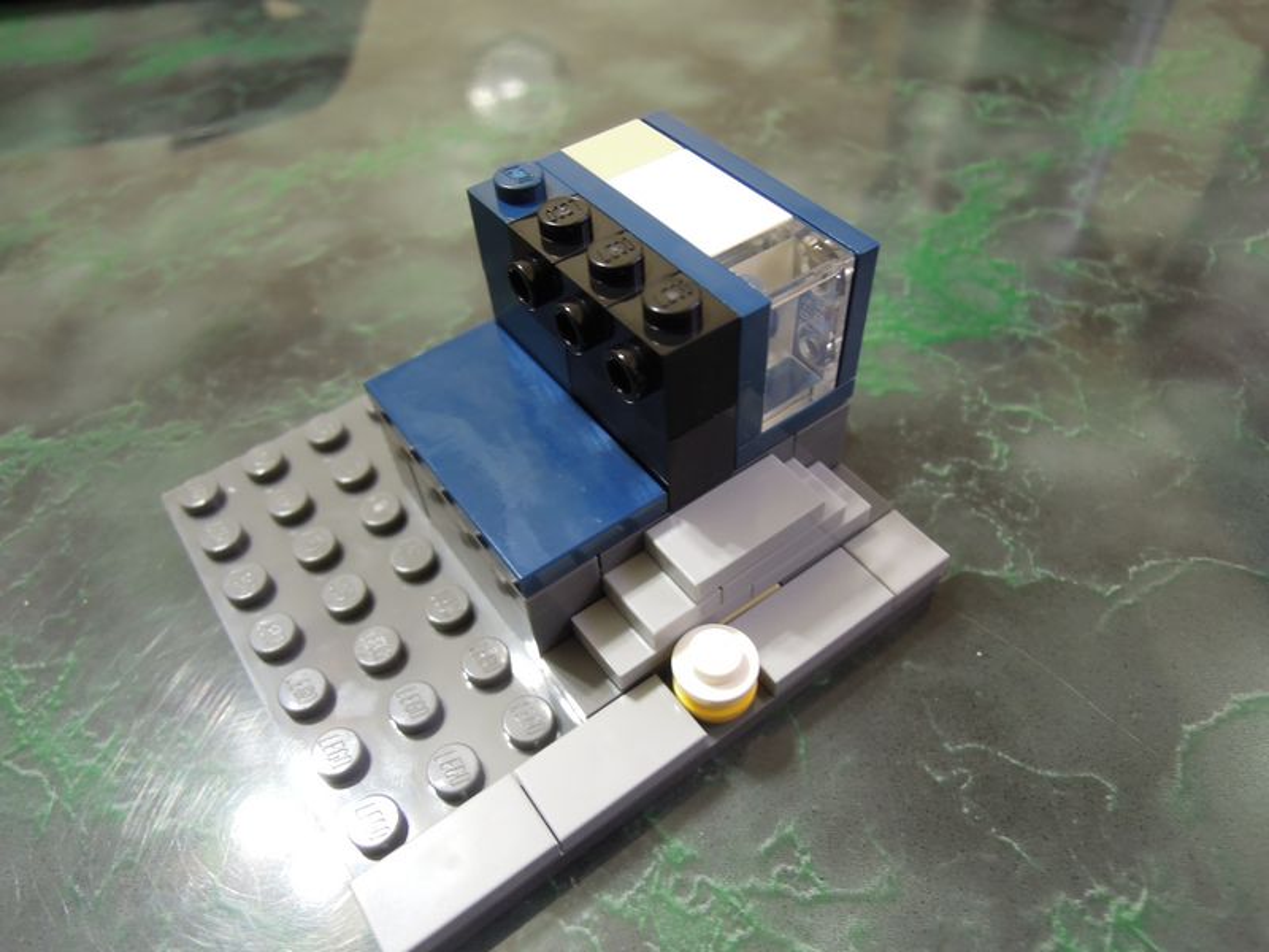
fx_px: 880
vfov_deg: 56.8
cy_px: 476
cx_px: 634
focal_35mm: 24
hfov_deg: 71.6
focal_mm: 4.3
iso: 160
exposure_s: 1/6
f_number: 2.2
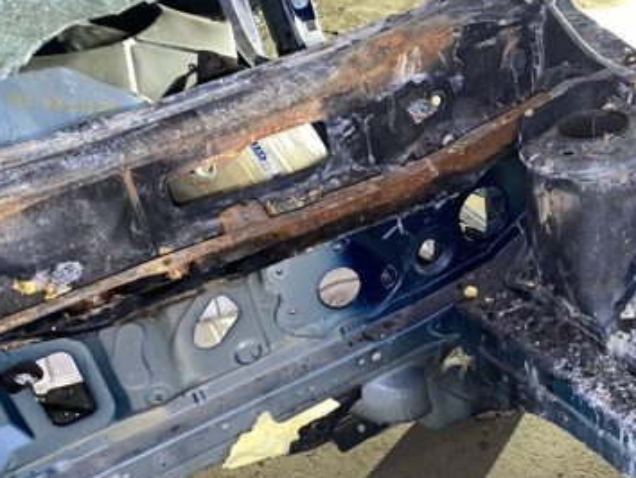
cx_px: 525
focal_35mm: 47
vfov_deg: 30.4
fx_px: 864
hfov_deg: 38.6
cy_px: 356
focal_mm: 4.25
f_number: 1.8
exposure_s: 1/5
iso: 200
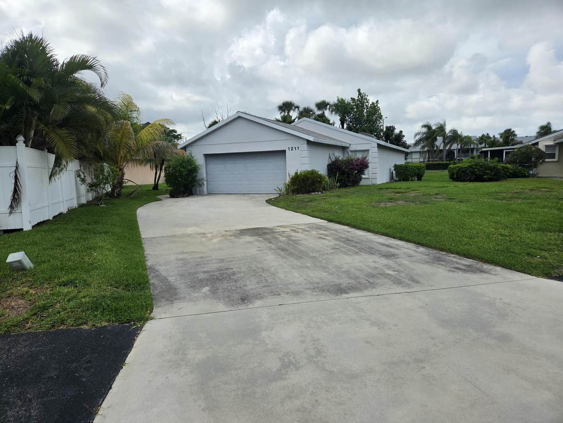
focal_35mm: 23
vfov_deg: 58.9
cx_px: 282
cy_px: 212
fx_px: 374
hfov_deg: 73.9
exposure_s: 1/6217
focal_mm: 5.4
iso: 80
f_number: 1.8
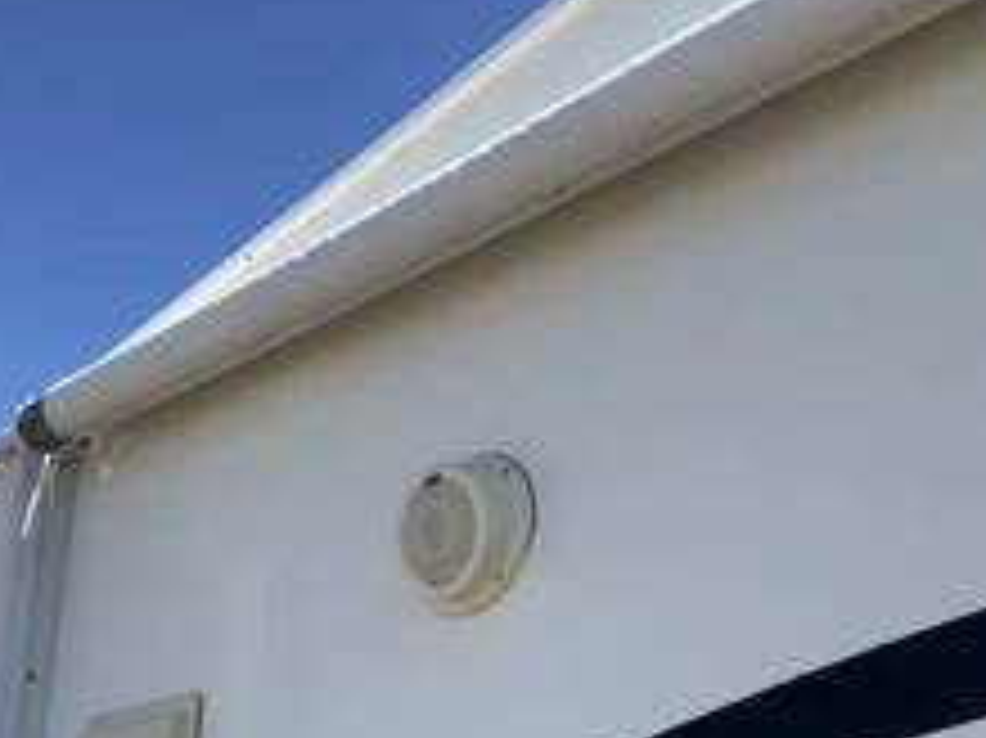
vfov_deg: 26.7
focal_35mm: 53
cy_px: 644
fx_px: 1509
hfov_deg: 36.1
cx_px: 437
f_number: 1.8
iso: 25
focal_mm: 3
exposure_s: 1/1377
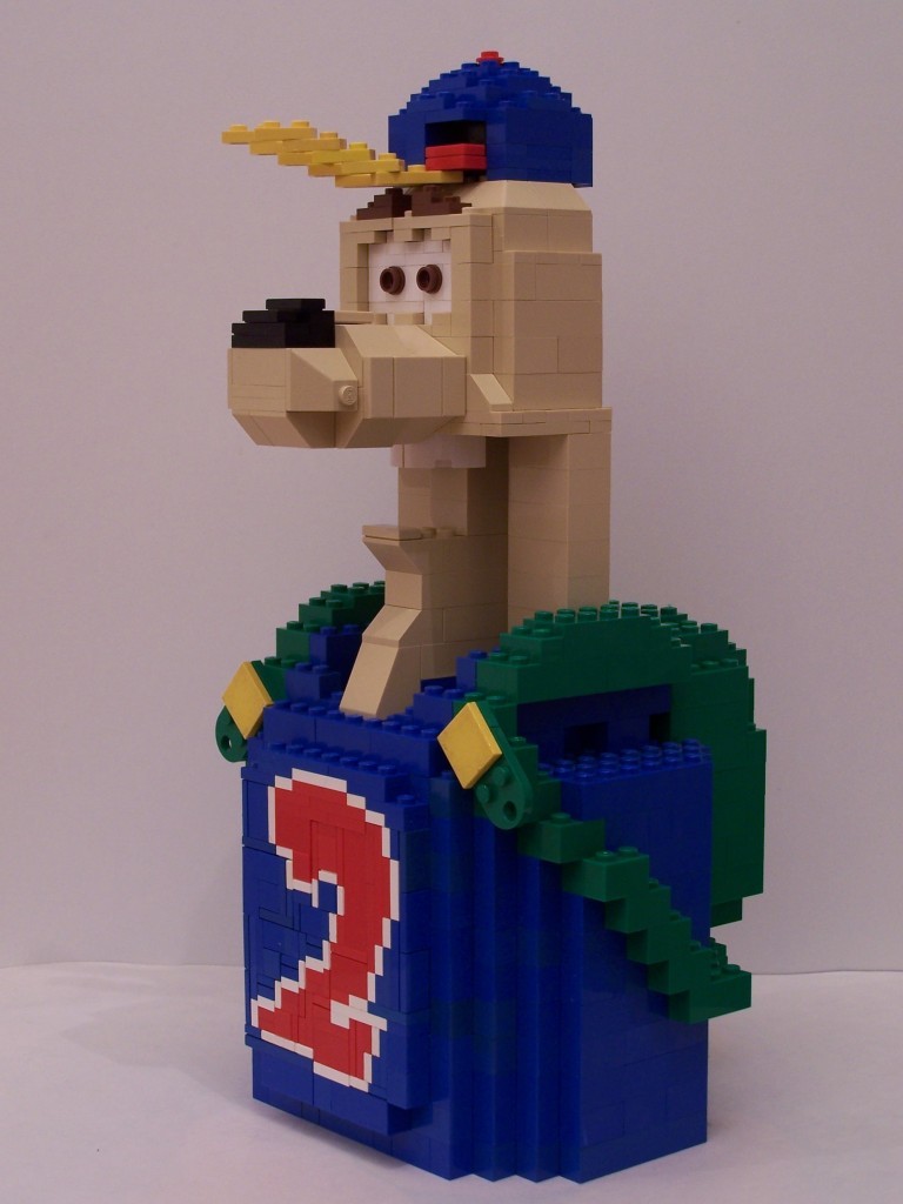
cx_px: 452
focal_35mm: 67
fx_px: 2330
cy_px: 602
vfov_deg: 29.0
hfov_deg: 21.9
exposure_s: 1/3
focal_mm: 11.1
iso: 80
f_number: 3.2
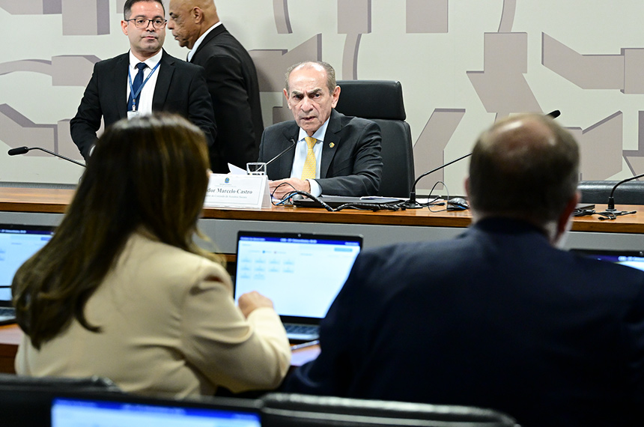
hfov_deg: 19.5
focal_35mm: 105
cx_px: 322
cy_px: 214
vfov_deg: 13.0
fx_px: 1875
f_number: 4
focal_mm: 70
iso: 4000
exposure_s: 1/200
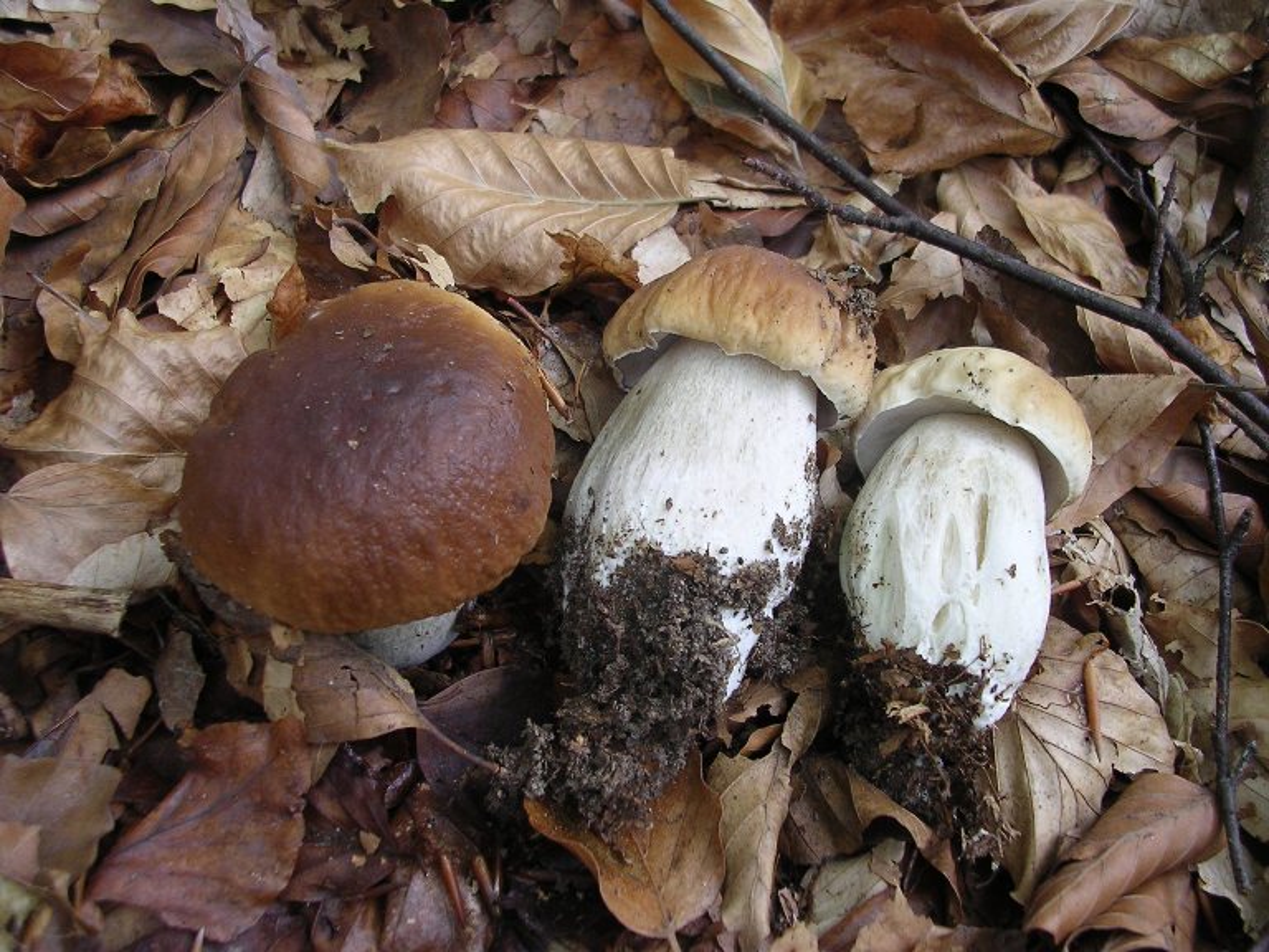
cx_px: 634
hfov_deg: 49.0
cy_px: 476
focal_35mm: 38
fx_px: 1393
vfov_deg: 37.7
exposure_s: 1/4.7
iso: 100
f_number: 2.8
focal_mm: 5.8
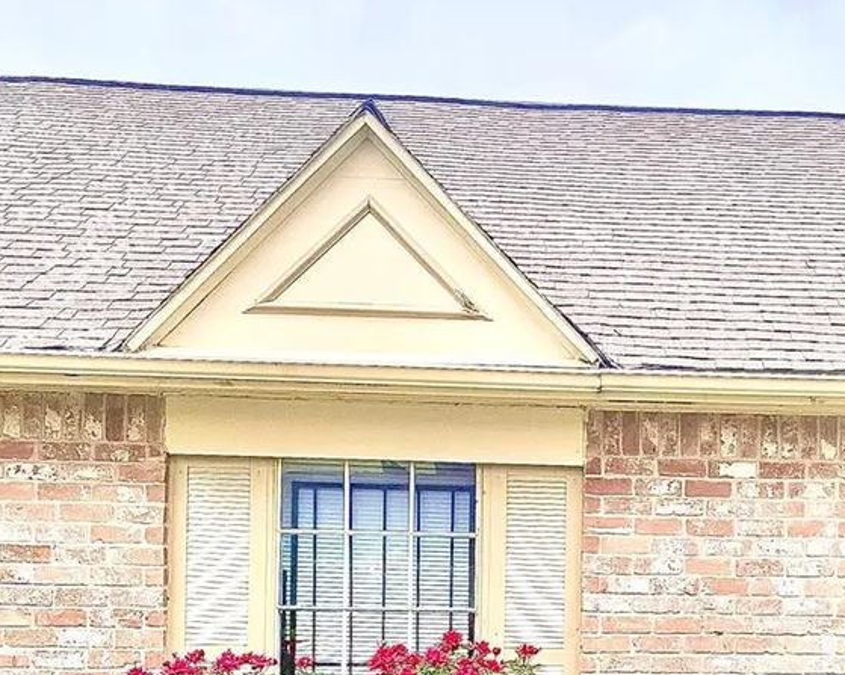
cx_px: 720
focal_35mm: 62
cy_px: 617
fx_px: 1550
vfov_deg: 23.9
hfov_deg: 29.5
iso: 32
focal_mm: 4.25
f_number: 1.8
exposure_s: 1/1678
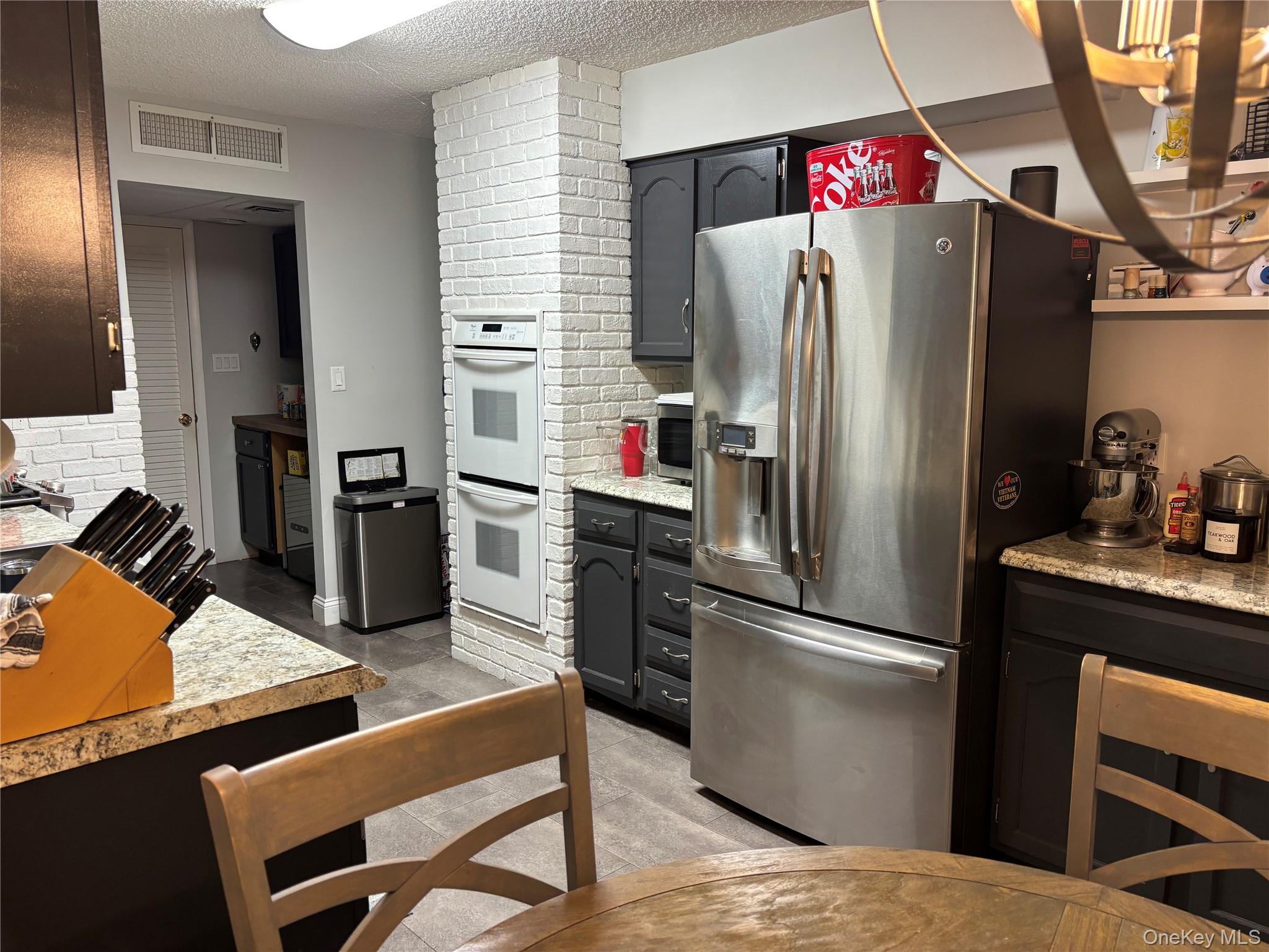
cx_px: 634
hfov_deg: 67.3
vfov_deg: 53.1
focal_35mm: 26
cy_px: 476
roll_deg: -0.5
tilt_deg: -8.6
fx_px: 953
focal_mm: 5.96
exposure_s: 1/60
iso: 125
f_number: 1.6
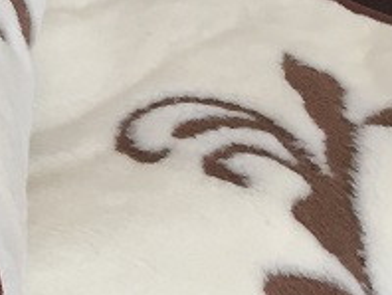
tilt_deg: -41.1
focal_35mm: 117
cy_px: 307
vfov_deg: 12.5
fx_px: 1327
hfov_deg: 15.7
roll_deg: -2.4
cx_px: -160
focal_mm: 4.15
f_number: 2.2
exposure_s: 1/30
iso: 40
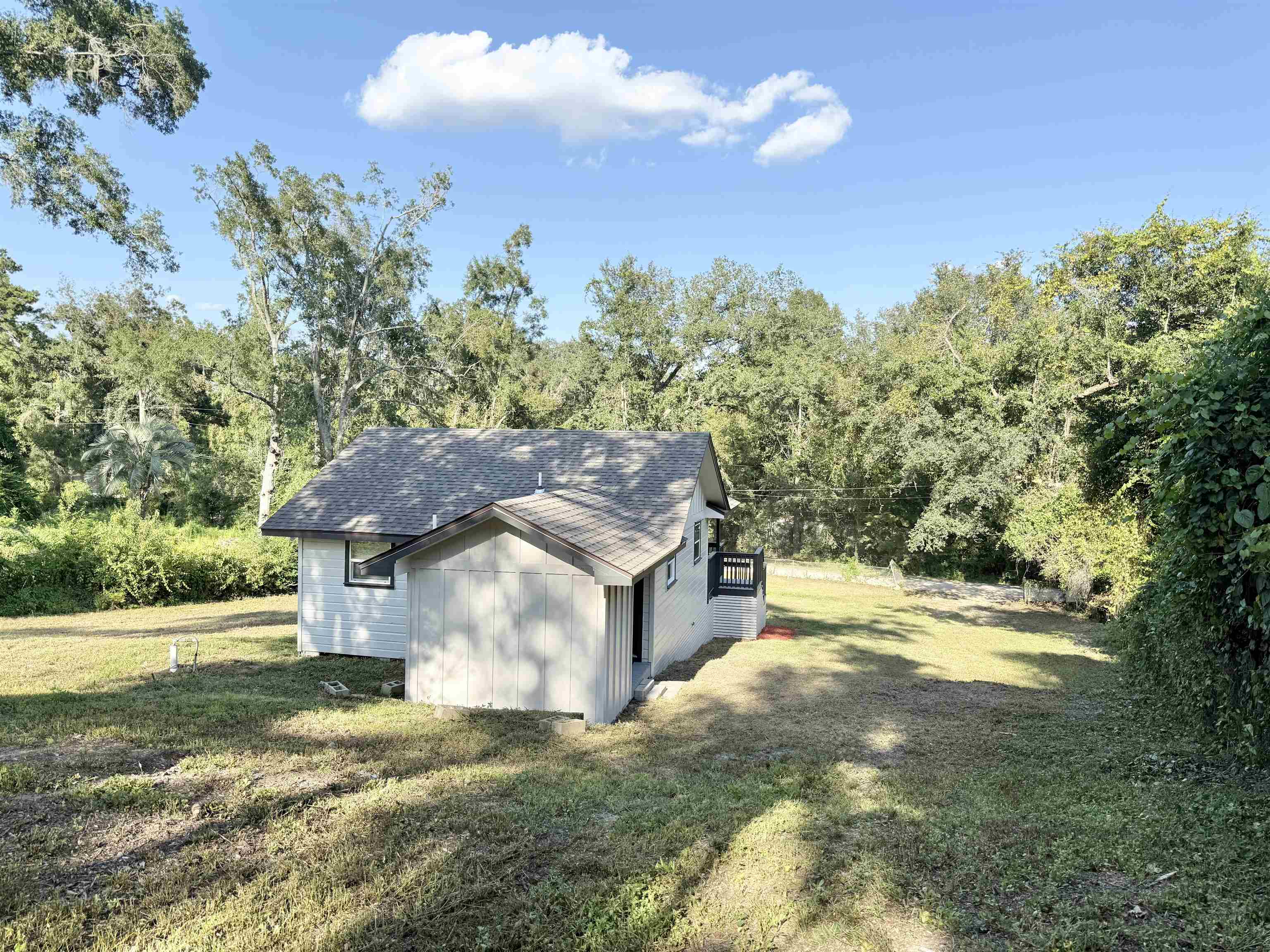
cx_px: 635
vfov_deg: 56.8
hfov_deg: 71.6
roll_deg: -1.0
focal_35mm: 24
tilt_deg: -1.7
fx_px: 881
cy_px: 476
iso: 100
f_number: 1.78
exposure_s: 1/2053
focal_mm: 6.76
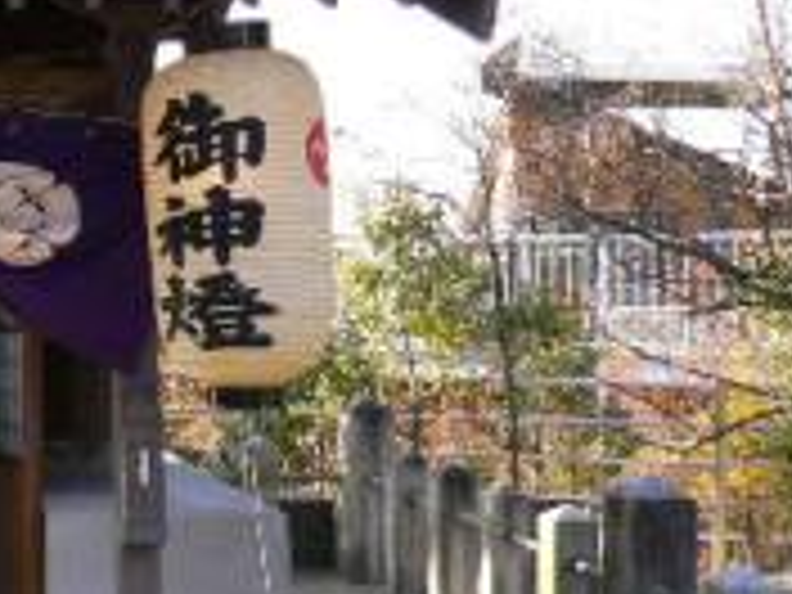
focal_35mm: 89
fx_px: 2036
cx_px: -166
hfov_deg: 20.5
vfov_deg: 16.6
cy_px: 225
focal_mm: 5.8
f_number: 2.8
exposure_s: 1/200
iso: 80
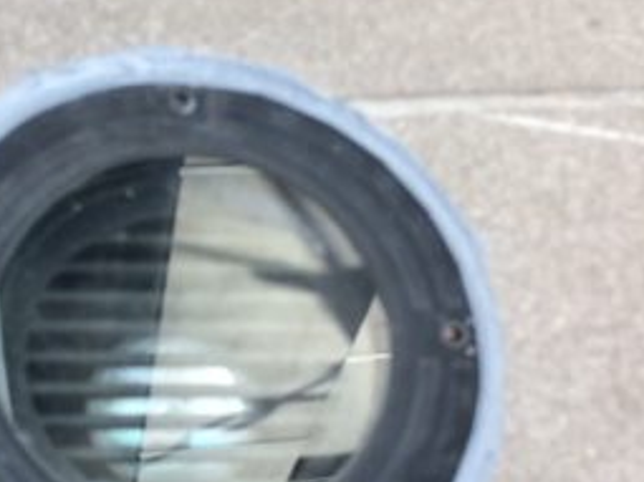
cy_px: 341
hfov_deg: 37.2
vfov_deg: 28.8
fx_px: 930
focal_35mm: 50
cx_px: 157
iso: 32
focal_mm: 4.15
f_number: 2.2
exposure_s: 1/348
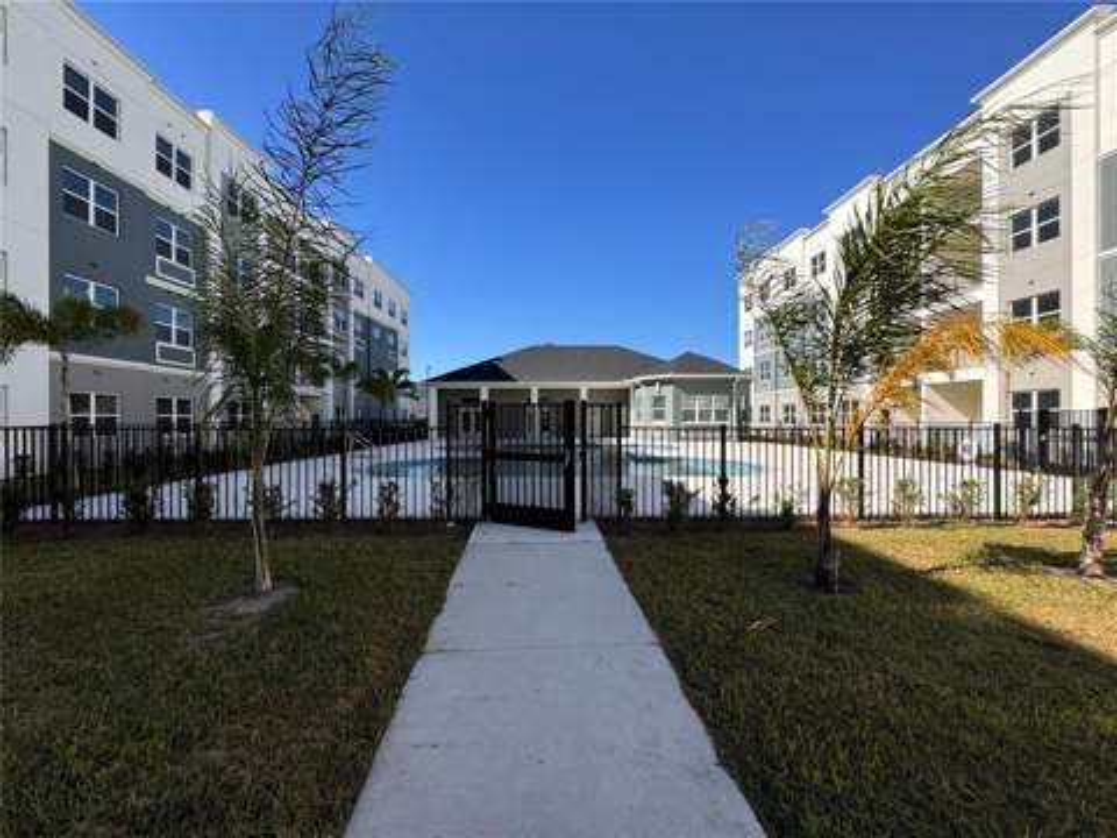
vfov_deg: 85.7
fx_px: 452
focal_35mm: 14
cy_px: 419
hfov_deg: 102.1
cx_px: 558
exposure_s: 1/1536
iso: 50
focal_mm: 2.22
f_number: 2.2
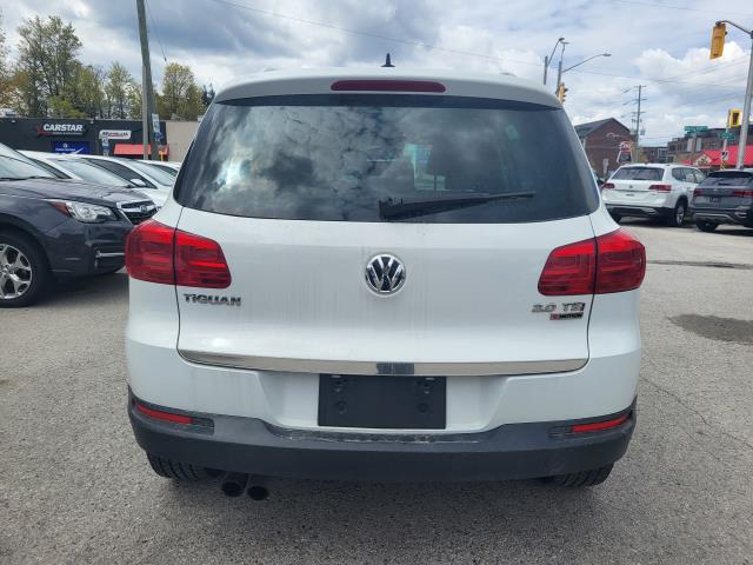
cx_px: 376
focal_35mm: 26
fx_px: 566
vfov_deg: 53.1
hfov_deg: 67.3
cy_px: 282
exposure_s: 1/2436
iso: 40
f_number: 1.8
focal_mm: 5.4
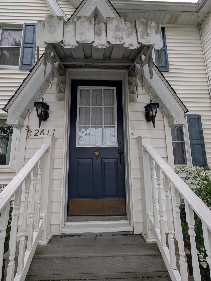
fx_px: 106
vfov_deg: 106.0
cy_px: 149
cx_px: 99
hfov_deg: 89.8
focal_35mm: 13
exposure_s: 1/813
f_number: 1.7
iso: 63
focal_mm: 2.02
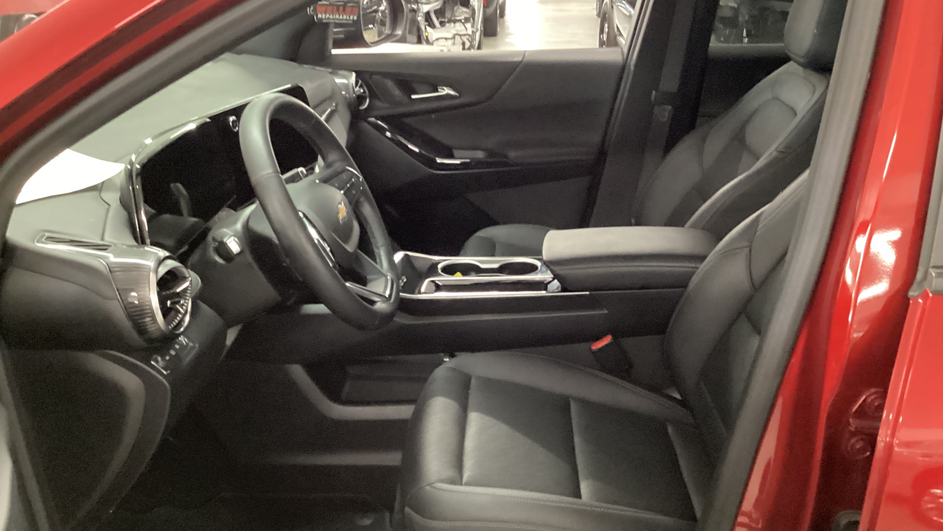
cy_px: 299
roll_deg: -0.4
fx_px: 850
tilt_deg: -25.5
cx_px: 469
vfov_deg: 34.6
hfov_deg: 58.0
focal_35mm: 34
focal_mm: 3.3
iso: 640
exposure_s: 1/20
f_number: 2.4
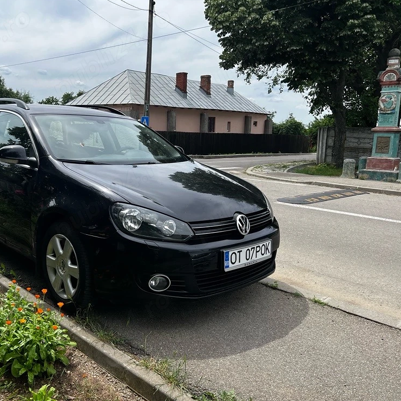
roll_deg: -0.4
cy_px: 200
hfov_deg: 51.9
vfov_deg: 52.5
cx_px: 148
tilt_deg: -8.5
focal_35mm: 31
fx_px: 406
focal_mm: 5.7
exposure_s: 1/3460
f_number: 1.5
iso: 50
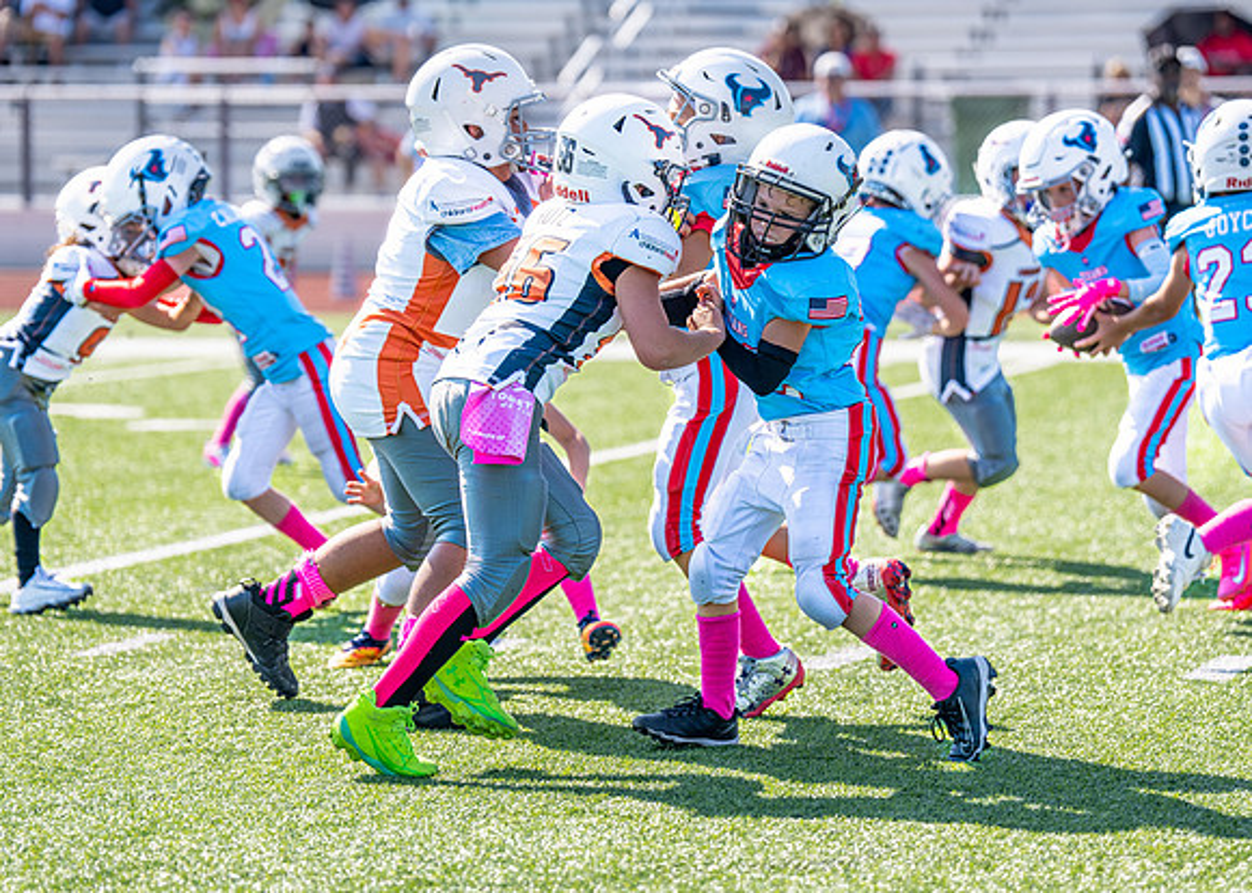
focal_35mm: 156
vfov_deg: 9.2
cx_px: 632
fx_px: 5548
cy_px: 409
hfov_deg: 12.9
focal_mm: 133
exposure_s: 1/1600
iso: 100
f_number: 2.8
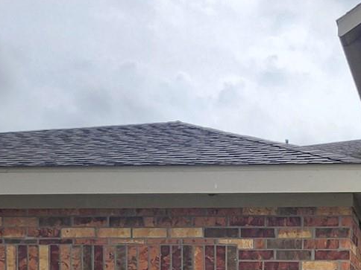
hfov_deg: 30.7
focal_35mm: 55
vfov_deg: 21.6
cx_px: 410
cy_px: 420
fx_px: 574
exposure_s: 1/2033
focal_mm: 1.74
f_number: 2.2
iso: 40
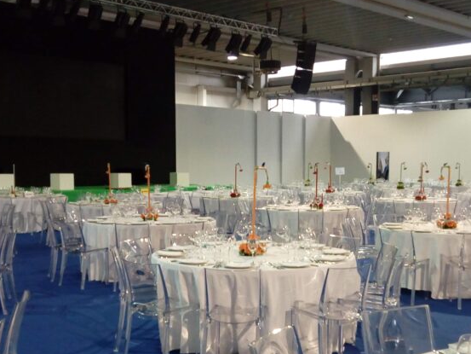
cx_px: 261
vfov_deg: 29.0
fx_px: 680
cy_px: 220
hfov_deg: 38.1
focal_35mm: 50
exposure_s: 1/33.3
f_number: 2
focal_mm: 3.5
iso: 334
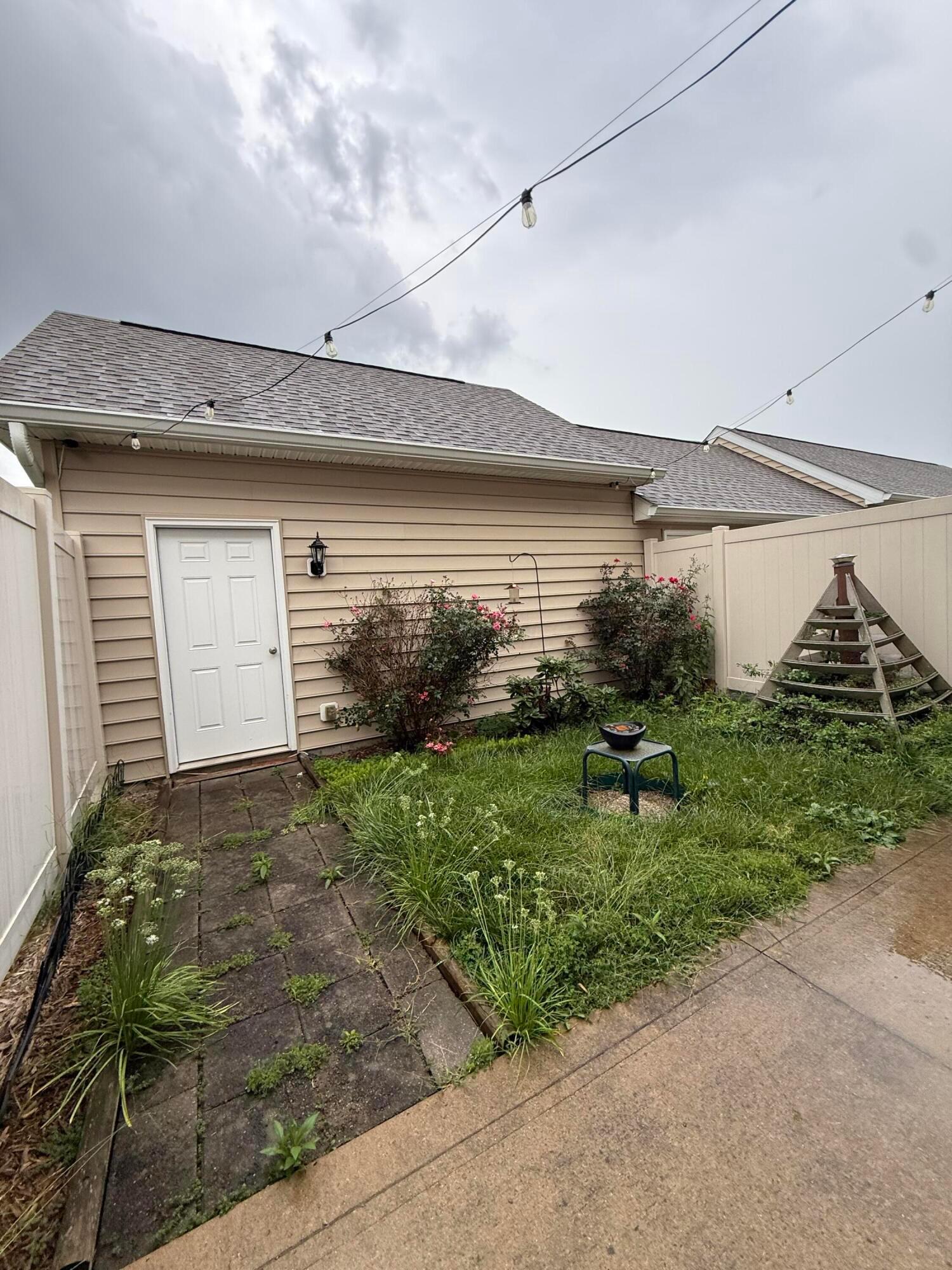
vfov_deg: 102.1
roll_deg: +0.6
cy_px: 635
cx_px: 476
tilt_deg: -2.6
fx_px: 513
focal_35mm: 14
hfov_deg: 85.7
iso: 100
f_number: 2.2
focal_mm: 2.22
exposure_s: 1/99
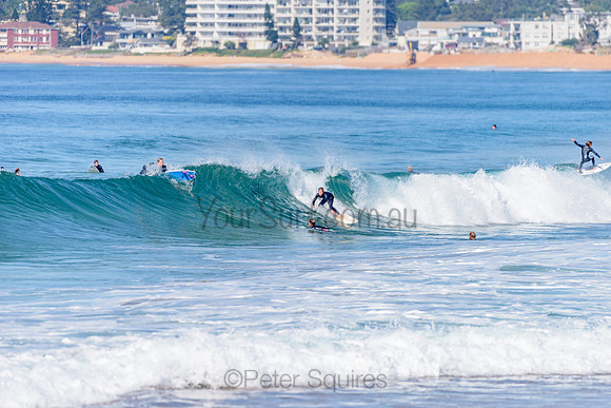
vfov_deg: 2.8
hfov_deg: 4.1
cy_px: 204
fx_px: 8488
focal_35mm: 500
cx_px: 306
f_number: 5.6
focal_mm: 500
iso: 140
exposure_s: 1/2000
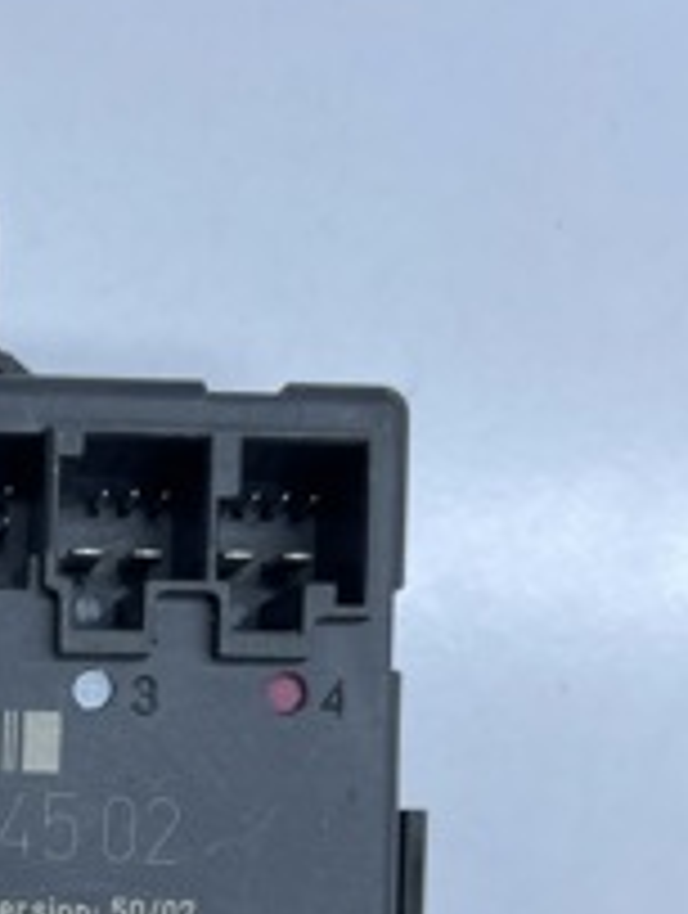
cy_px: 842
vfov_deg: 31.0
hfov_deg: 23.4
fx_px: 1559
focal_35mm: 59
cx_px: -67
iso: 32
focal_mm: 5.1
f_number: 1.6
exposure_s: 1/750
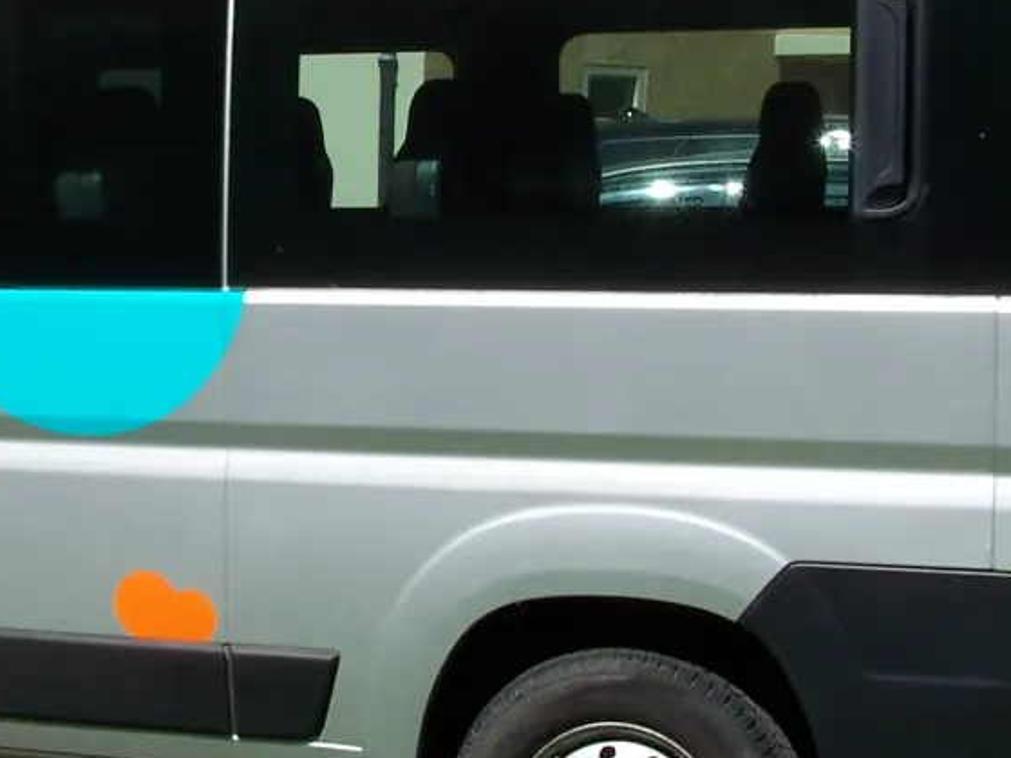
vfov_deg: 17.0
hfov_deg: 22.0
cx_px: 125
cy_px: 342
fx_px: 2540
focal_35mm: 87
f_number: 5.6
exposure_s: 1/350
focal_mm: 6.3
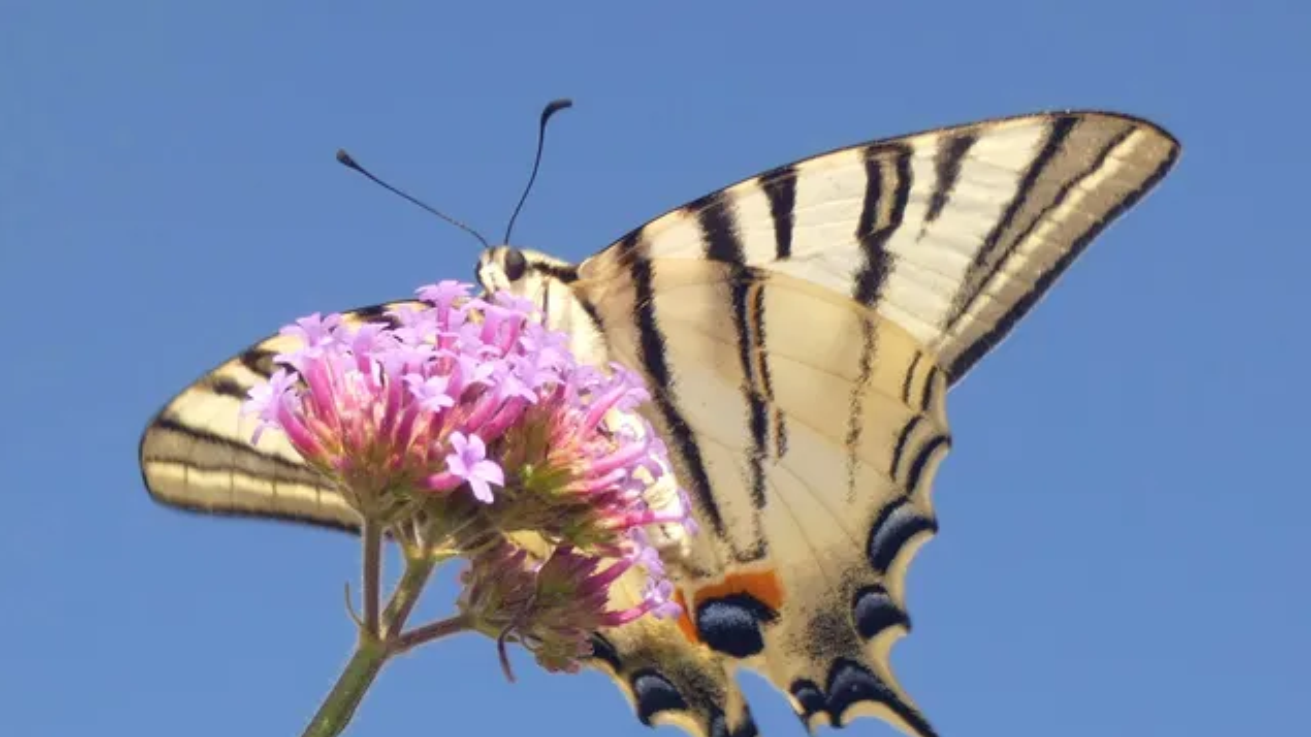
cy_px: 493
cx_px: 659
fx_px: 5874
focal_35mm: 169
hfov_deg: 12.7
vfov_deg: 7.2
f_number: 5.4
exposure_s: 1/60
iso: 80
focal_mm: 27.5
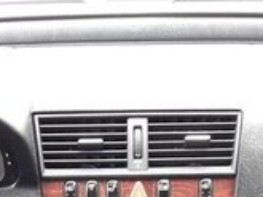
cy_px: 366
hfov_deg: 17.5
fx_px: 852
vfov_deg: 12.1
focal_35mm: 112
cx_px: 99
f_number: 1.9
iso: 125
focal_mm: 3.7
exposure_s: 1/33
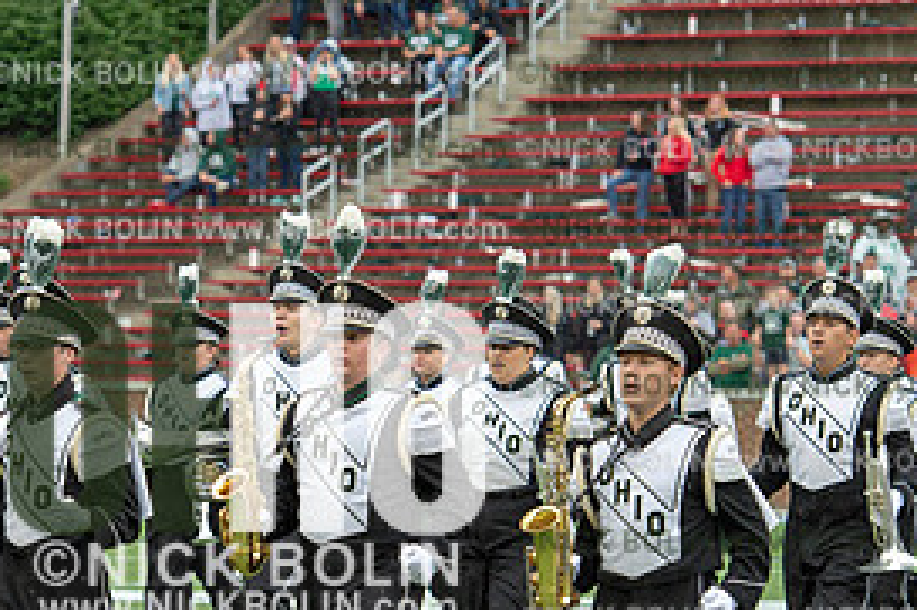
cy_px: 462
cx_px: 246
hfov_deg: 7.9
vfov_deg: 5.3
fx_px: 6619
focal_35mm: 260
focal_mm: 122
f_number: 4
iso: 400
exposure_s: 1/500
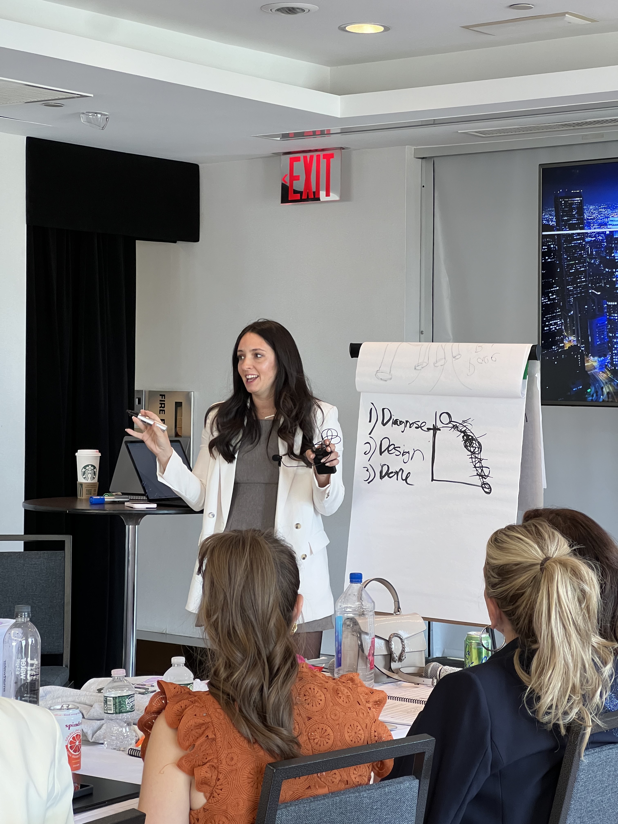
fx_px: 1833
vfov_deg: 25.3
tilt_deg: +0.0
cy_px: 412
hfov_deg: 19.1
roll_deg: -1.0
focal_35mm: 77
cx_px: 309
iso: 200
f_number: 2.8
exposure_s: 1/60
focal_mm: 9
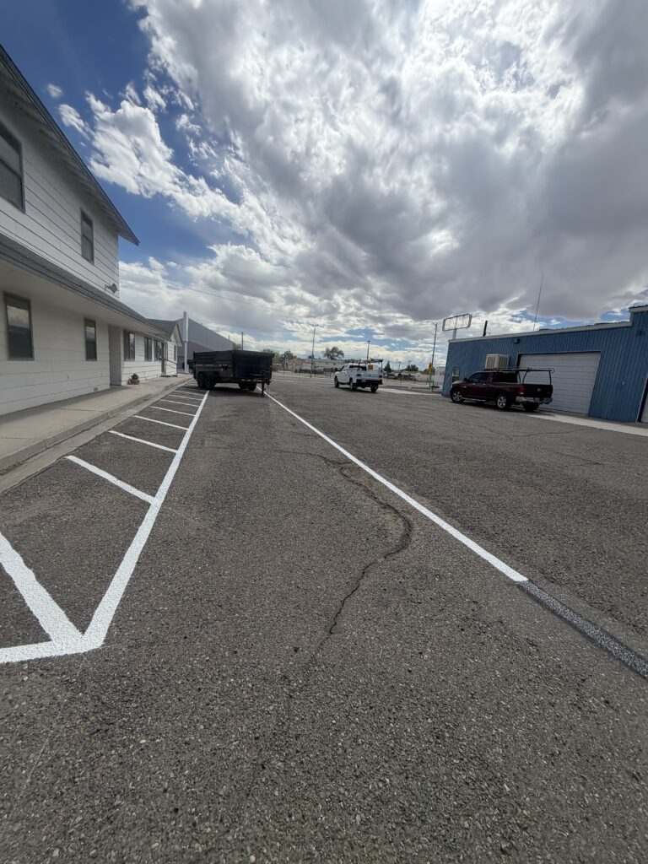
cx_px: 324
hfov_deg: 85.7
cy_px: 432
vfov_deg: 102.1
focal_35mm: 14
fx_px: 349
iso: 20
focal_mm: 2.22
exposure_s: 1/1497
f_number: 2.2
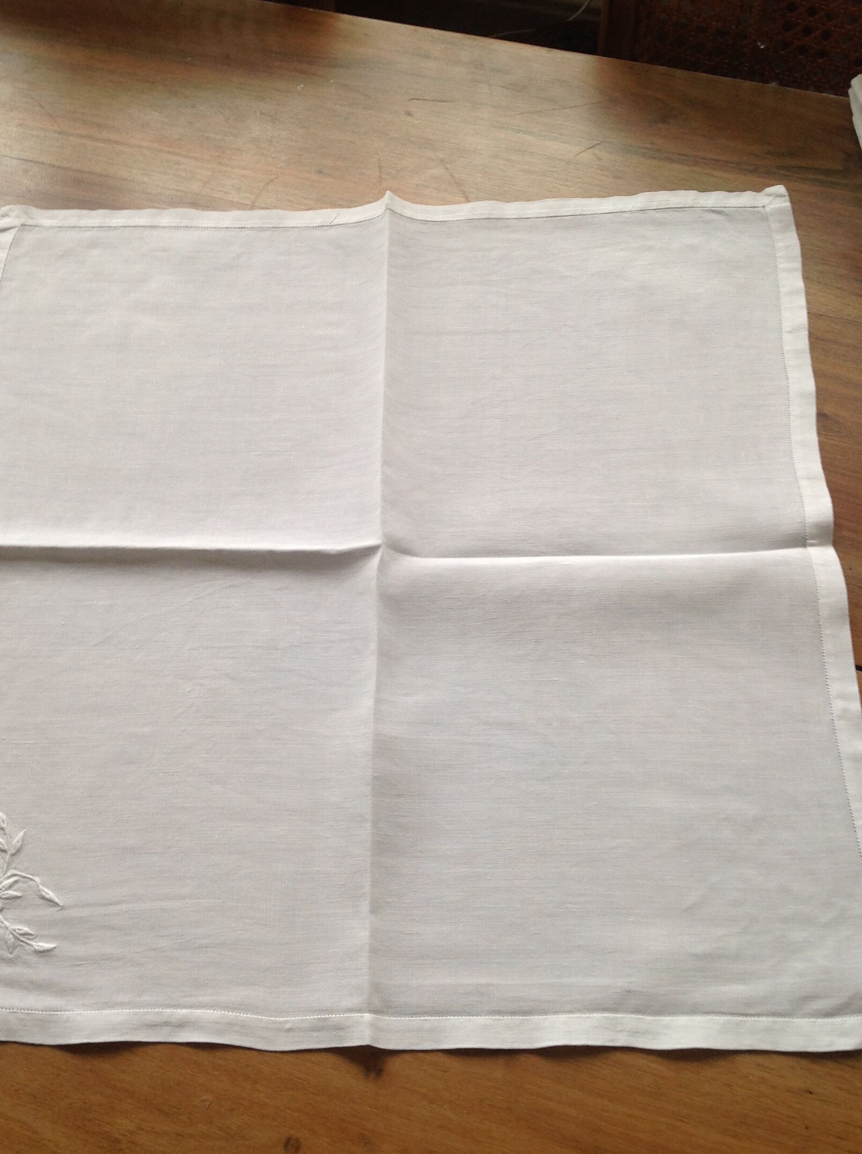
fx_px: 1398
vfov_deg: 44.9
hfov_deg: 34.2
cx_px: 369
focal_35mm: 42
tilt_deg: -62.3
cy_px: 592
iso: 64
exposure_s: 1/30
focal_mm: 4.28
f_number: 2.4
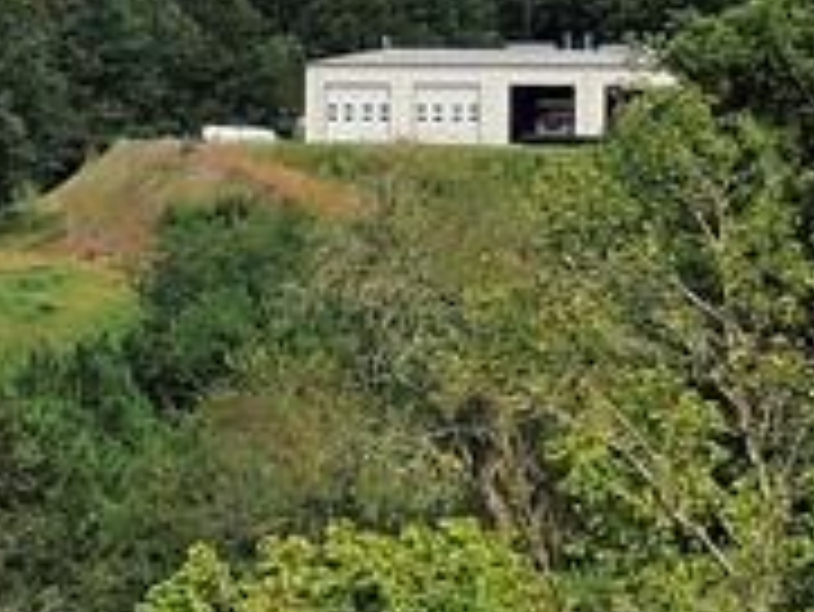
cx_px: -1408
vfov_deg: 3.1
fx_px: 11318
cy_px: -36
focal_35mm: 481
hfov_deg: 4.0
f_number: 4
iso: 100
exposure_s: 1/640
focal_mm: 15.1
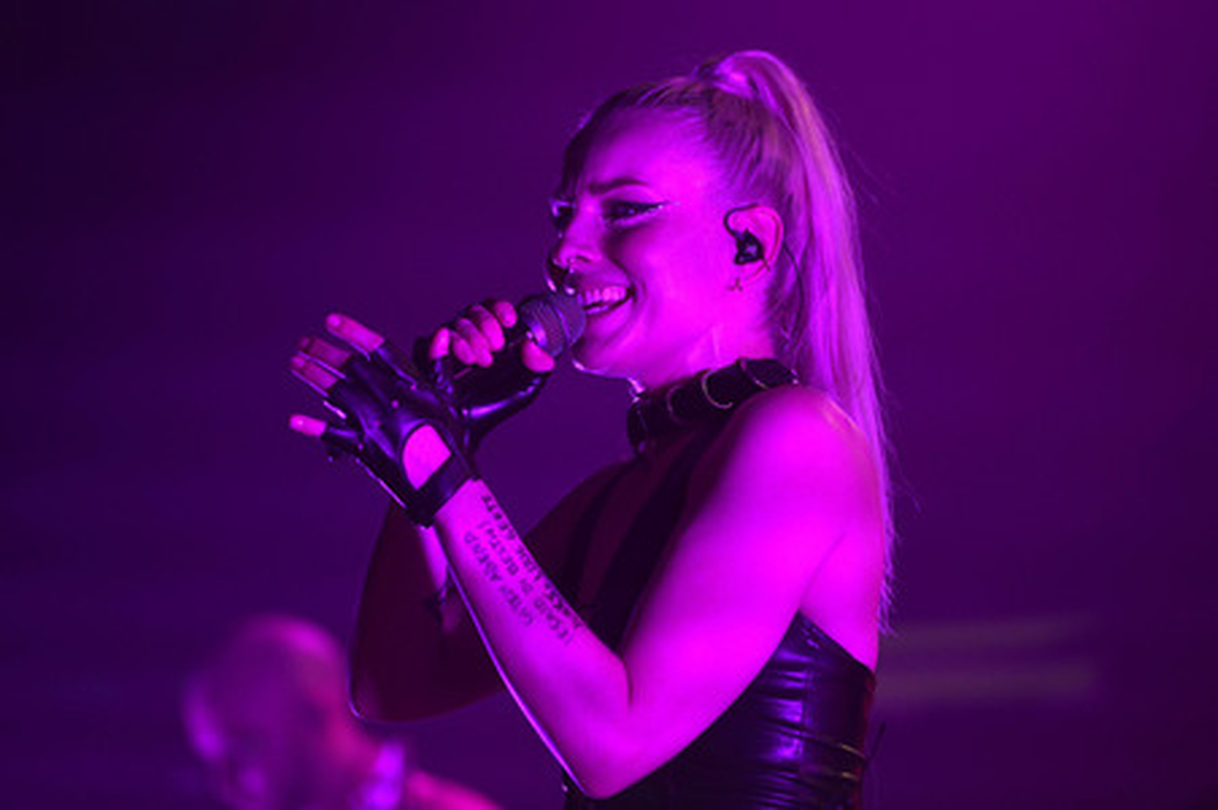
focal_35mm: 200
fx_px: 6762
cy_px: 405
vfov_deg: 6.9
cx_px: 609
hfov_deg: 10.3
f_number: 3.5
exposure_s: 1/1250
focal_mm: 200
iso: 2000
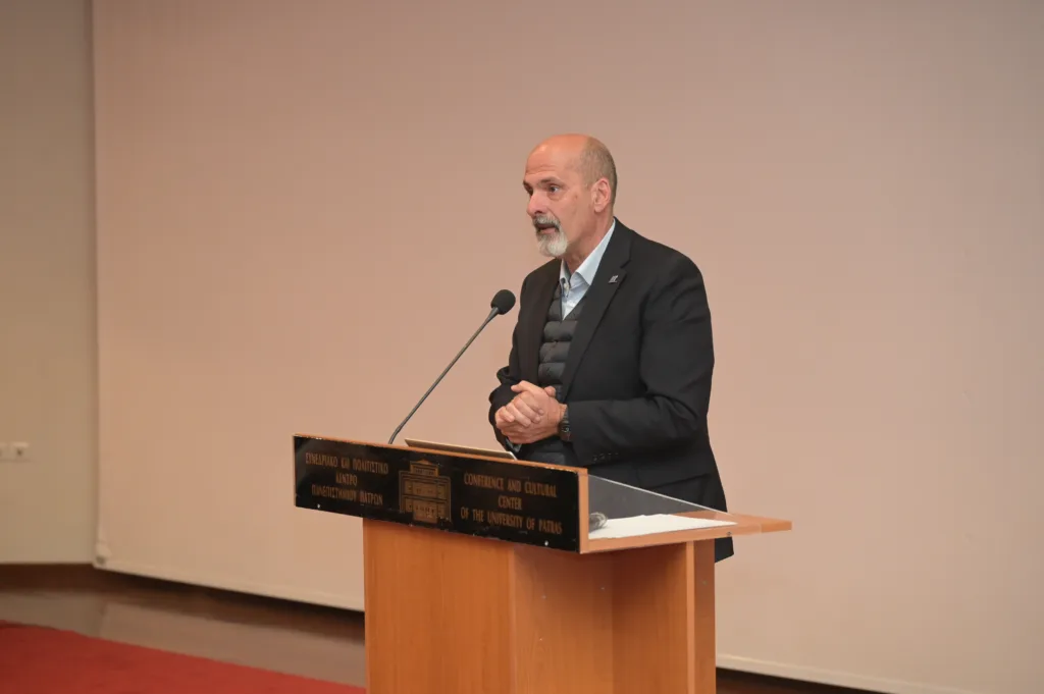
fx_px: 2724
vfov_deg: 14.5
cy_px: 347
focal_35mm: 94
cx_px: 522
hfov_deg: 21.7
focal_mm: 94
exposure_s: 1/200
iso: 3200
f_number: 4
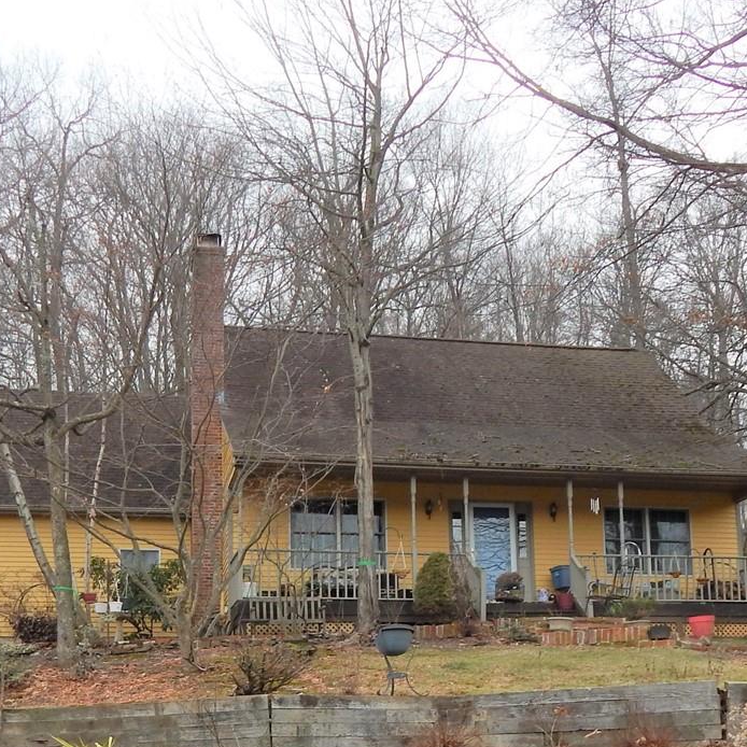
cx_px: 353
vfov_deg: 53.9
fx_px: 732
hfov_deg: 54.0
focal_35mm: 30
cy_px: 410
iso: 125
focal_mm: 4
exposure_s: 1/125
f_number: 3
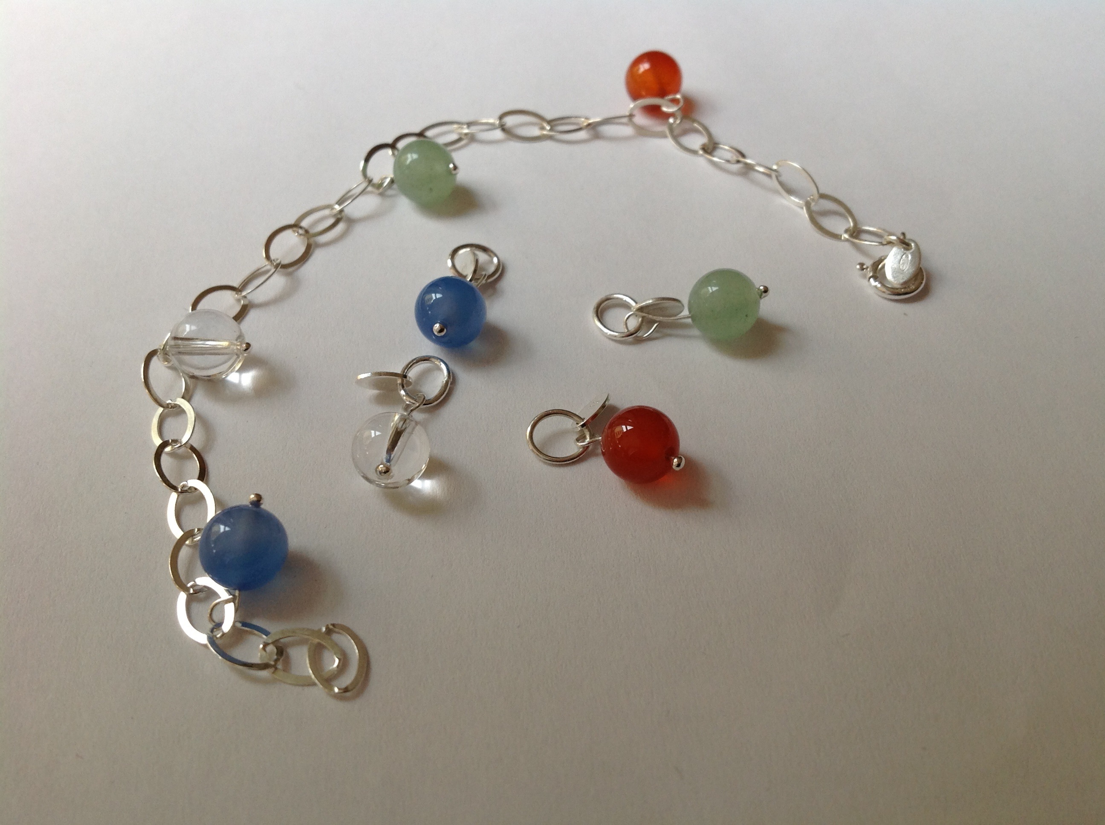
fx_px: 1116
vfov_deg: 40.6
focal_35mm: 35
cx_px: 552
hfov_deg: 52.7
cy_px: 412
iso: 50
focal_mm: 4.28
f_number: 2.4
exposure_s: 1/40
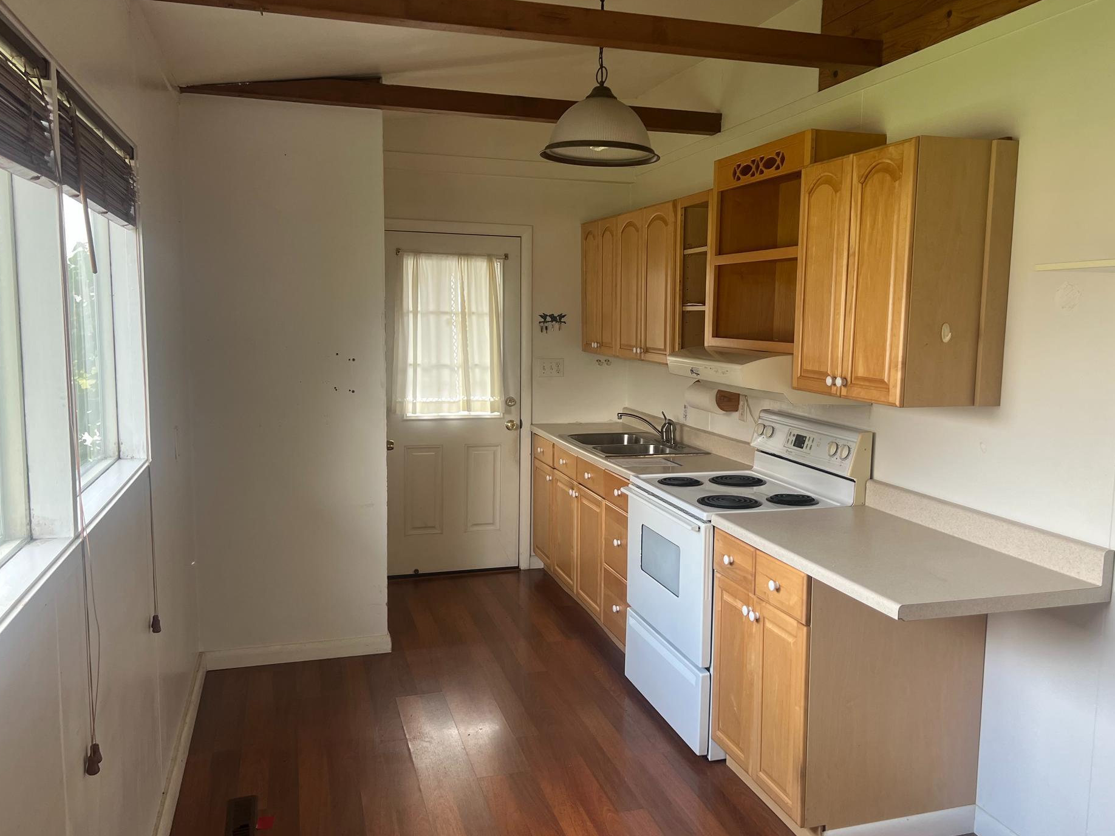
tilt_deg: -5.7
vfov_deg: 48.2
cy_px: 438
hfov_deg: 61.6
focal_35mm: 29
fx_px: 934
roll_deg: -1.1
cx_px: 584
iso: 100
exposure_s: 1/121
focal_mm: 5.7
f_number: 1.5
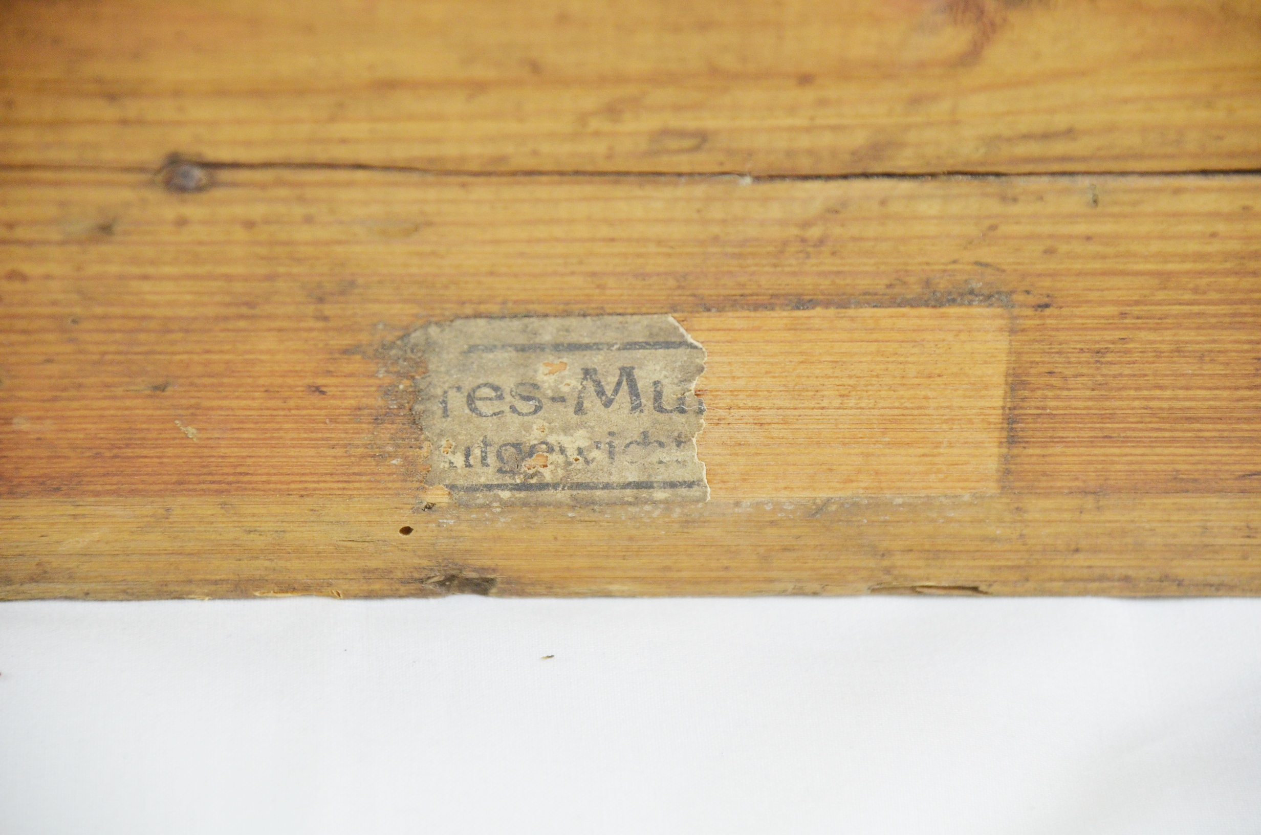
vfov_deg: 6.8
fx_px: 7078
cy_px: 418
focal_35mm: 202
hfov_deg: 10.2
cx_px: 630
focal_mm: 135
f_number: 5.6
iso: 900
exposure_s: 1/125
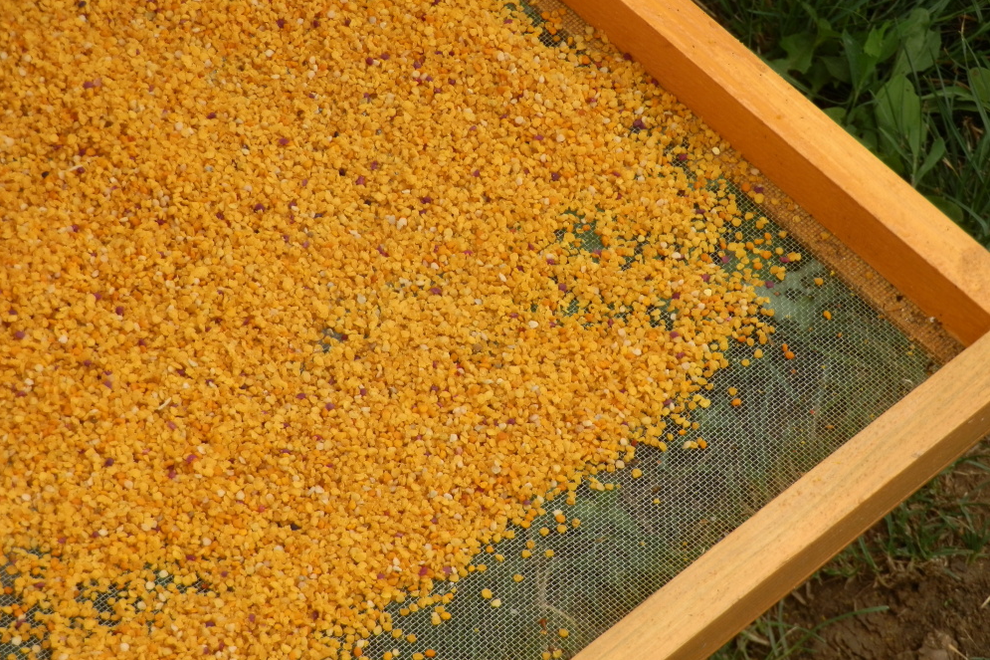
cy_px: 320
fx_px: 3217
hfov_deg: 17.5
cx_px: 494
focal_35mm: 117
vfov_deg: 11.7
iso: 80
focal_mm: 20.04
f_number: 4.4
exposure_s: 1/160
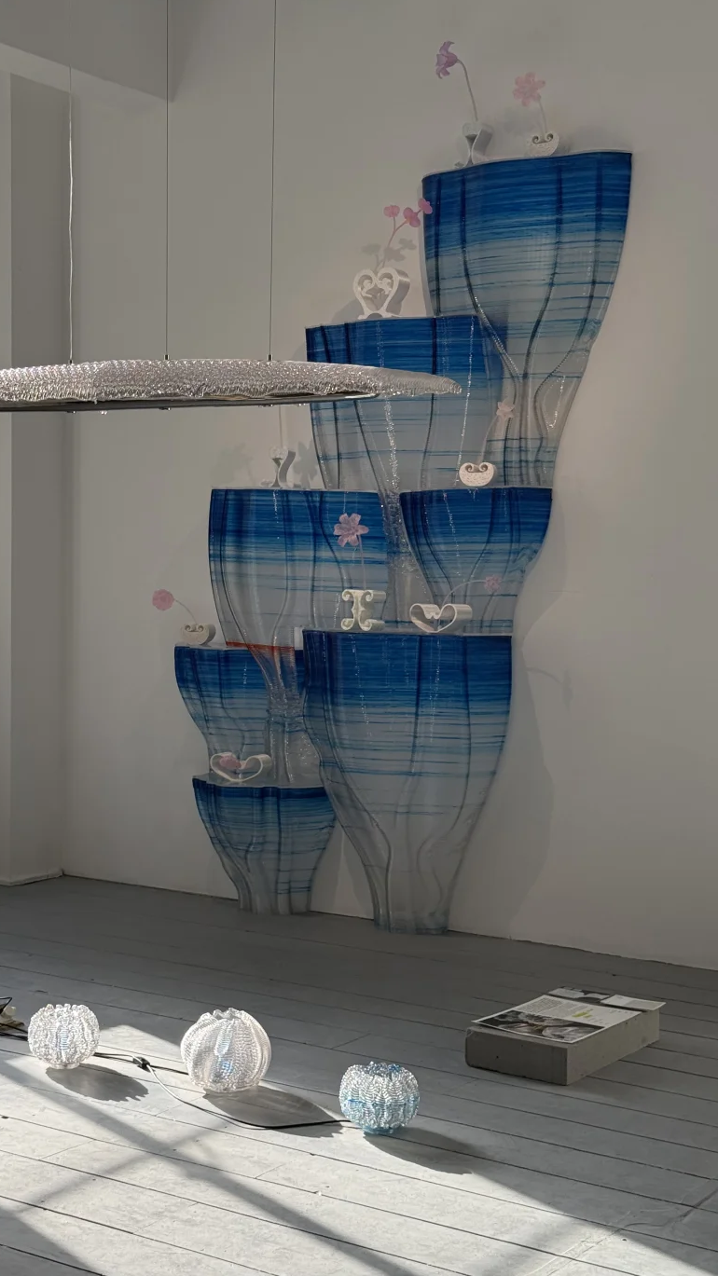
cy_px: 661
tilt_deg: -2.8
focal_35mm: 55
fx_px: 1862
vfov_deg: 37.8
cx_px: 225
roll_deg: -0.1
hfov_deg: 21.7
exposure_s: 1/1133
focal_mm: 6.76
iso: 100
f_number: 1.78
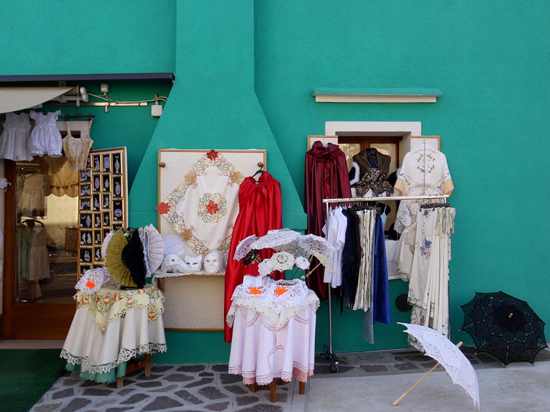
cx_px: 275
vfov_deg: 44.2
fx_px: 508
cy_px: 206
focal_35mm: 32
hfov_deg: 56.8
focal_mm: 16
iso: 100
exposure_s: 1/40
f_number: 9
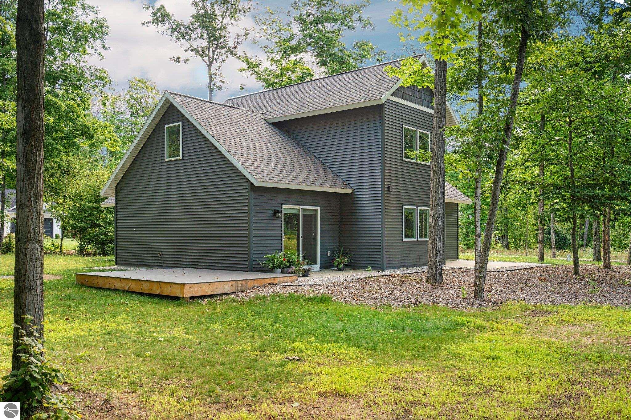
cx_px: 316
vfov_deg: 42.3
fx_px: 543
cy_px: 210
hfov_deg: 60.3
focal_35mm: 31
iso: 200
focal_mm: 31
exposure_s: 1/125
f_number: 4.5
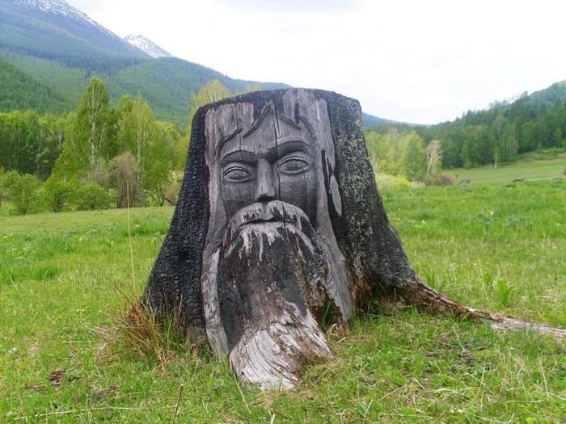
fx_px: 801
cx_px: 283
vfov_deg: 29.7
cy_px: 212
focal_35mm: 49
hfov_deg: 38.9
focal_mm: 8.1
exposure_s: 1/750
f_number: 3.1
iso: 80
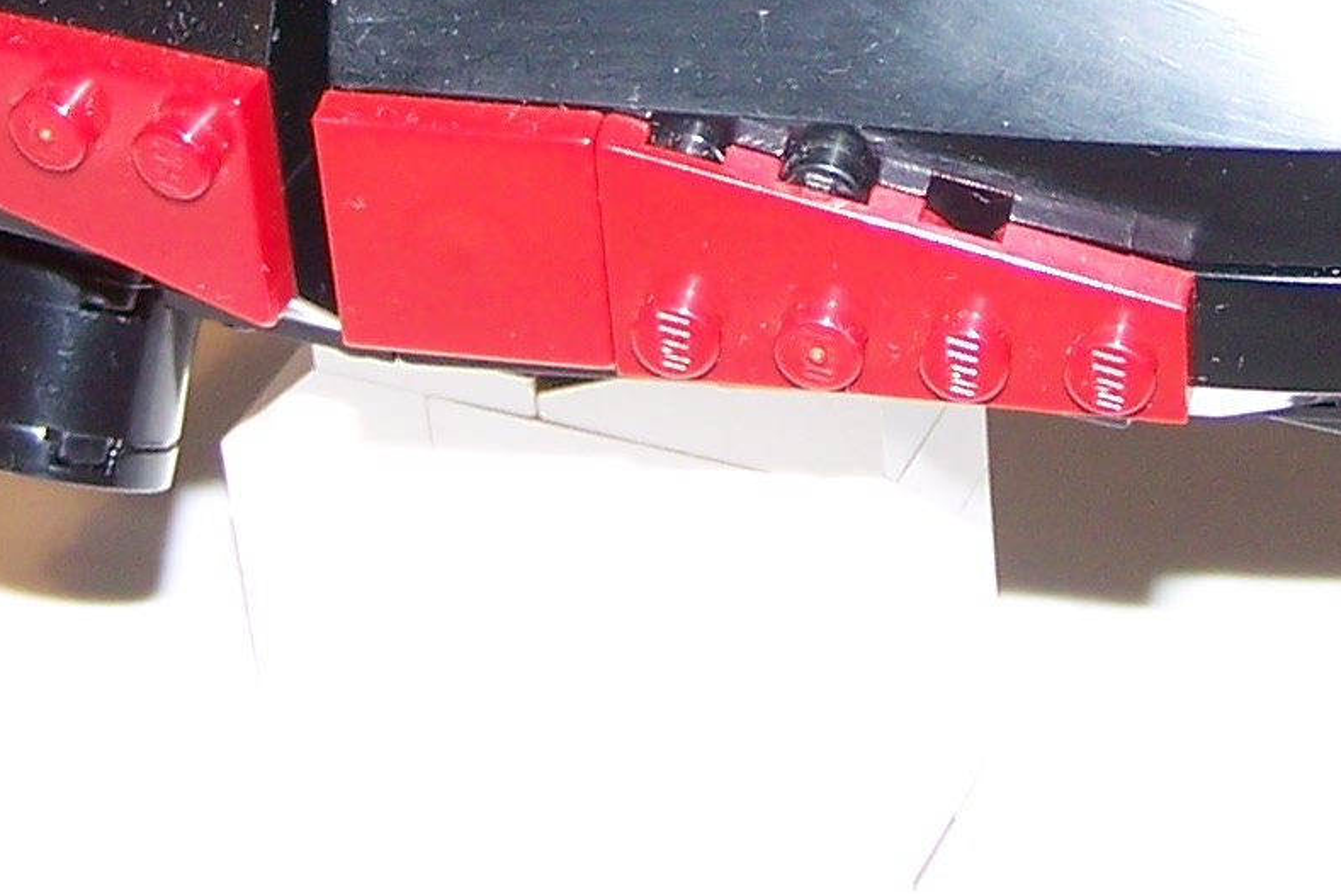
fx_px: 5289
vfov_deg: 9.5
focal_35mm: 142
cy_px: -141
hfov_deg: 14.4
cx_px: 799
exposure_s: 1/60
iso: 80
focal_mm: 6.3
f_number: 2.8
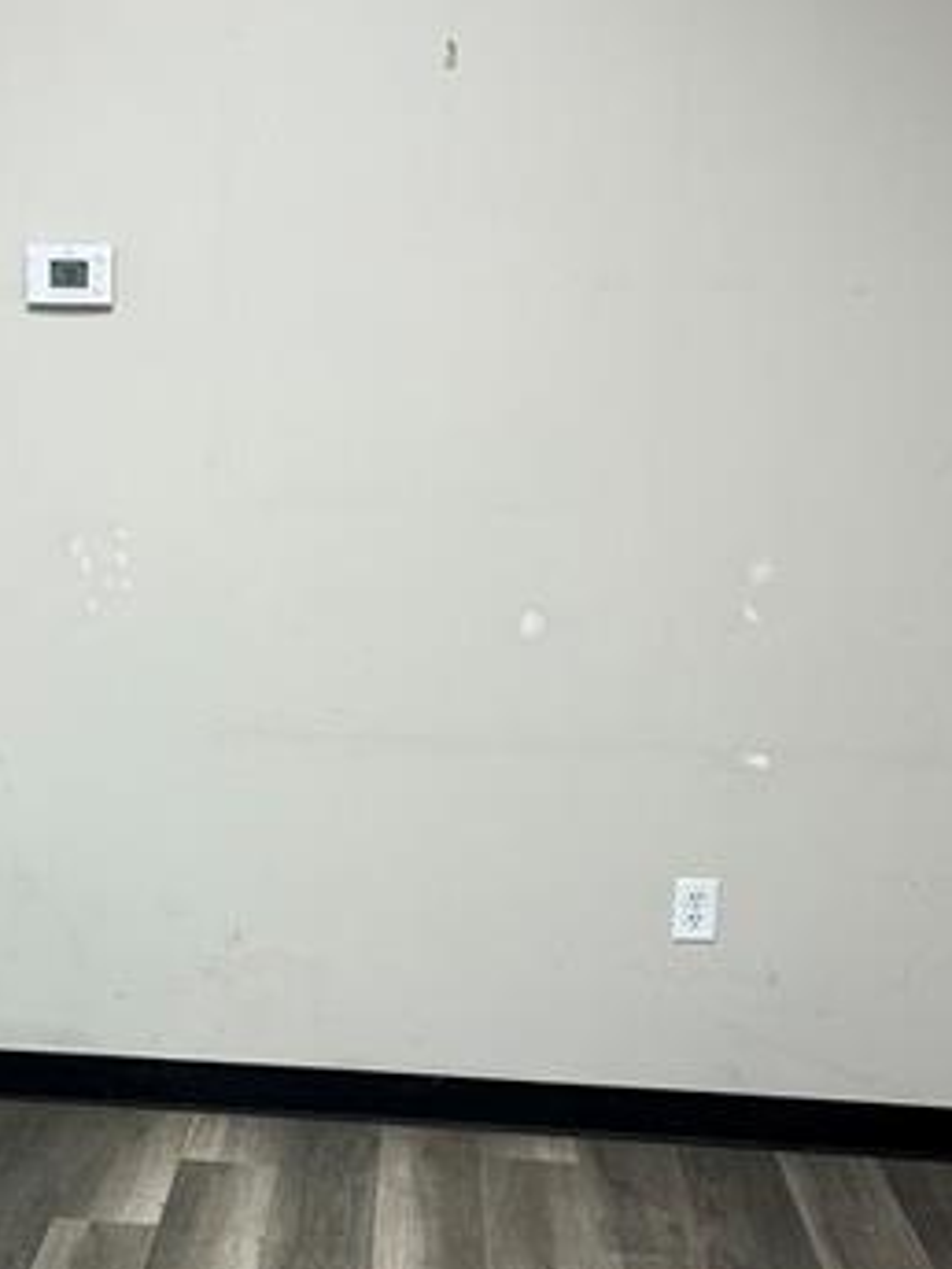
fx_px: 2127
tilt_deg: -17.3
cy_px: 970
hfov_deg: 24.7
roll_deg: -2.0
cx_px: 166
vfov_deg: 32.5
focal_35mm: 58
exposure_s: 1/120
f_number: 1.5
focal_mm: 5.7
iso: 100
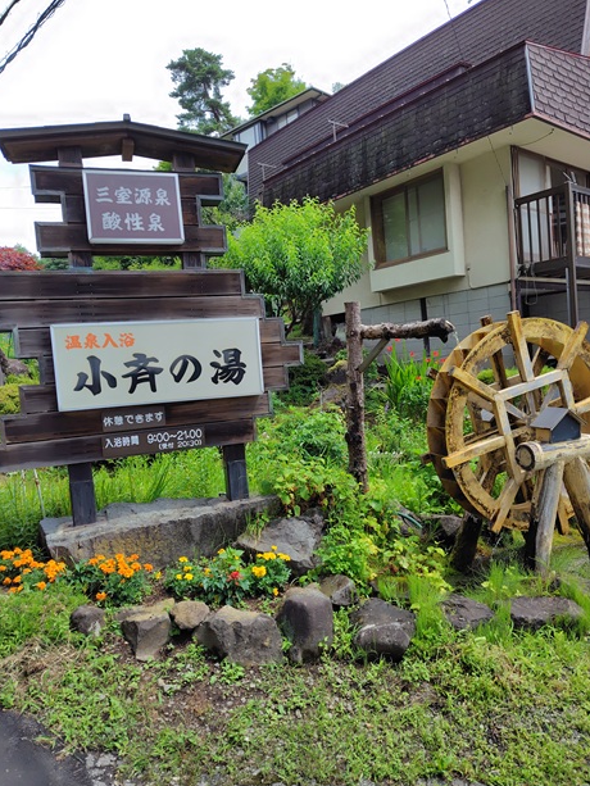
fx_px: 545
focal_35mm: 24
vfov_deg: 71.6
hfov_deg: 56.8
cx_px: 300
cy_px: 400
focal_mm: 5.6
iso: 50
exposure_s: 1/1282
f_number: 1.9
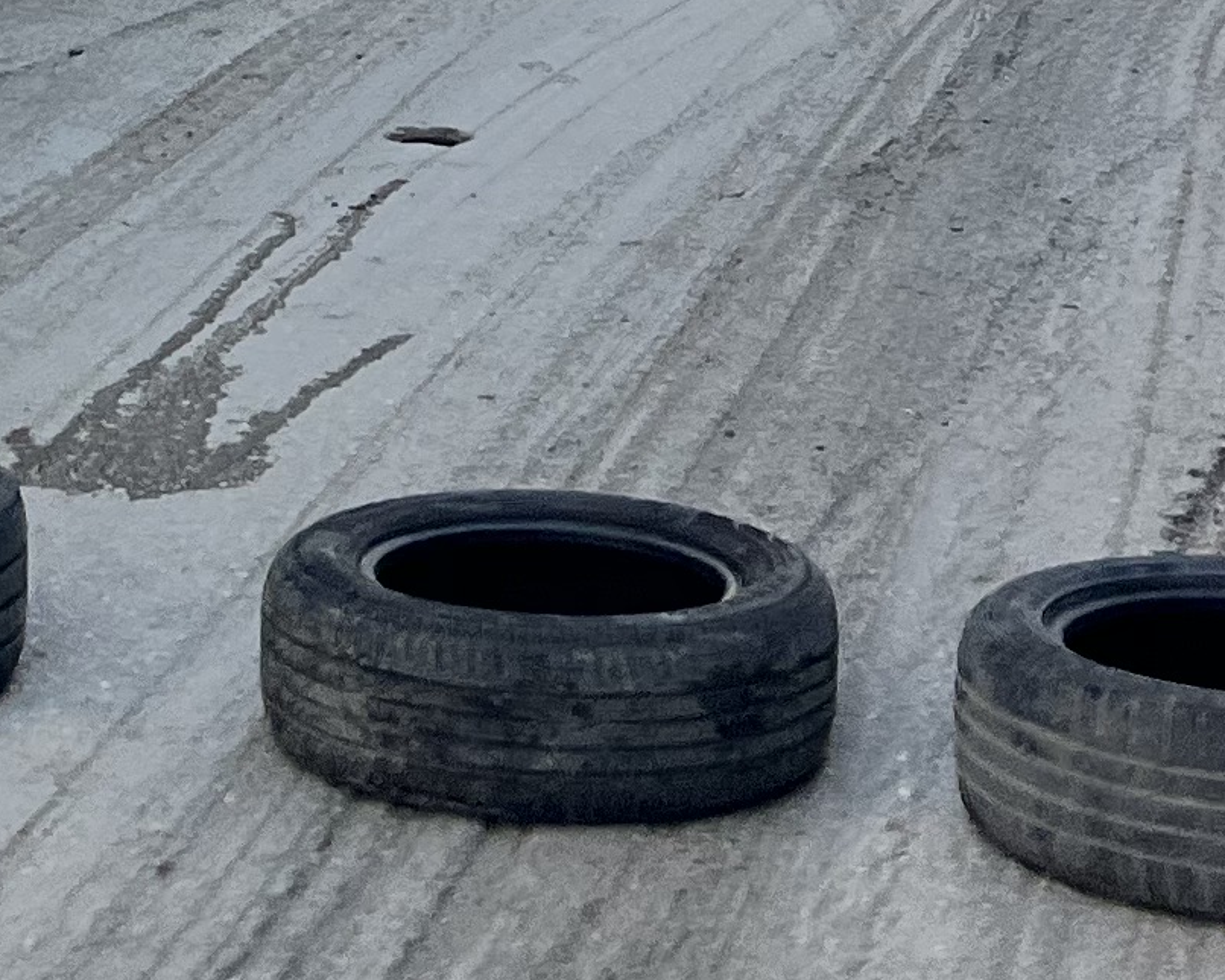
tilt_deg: -10.4
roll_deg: +2.1
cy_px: -799
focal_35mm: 127
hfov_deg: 15.1
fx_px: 4605
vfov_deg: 11.3
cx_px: 307
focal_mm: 5.7
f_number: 1.5
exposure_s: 1/2165
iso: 50
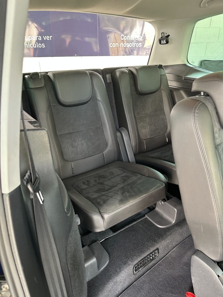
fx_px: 206
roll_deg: +0.1
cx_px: 112
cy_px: 148
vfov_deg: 71.6
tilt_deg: -27.6
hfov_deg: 56.8
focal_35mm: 24
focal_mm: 6.86
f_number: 1.78
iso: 320
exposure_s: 1/60
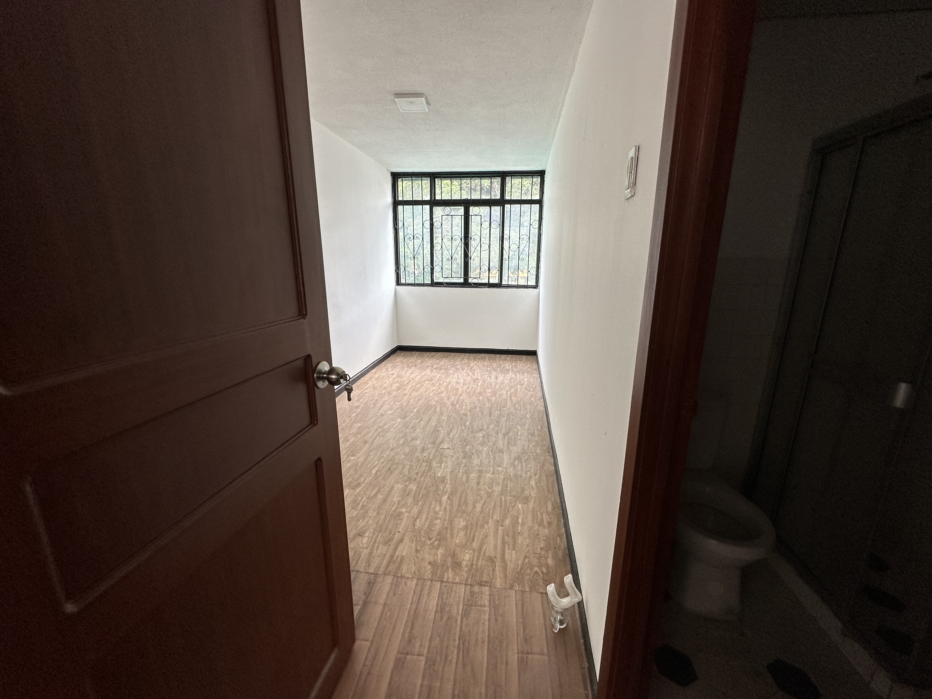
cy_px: 350
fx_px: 377
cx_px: 466
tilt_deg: -14.4
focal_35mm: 14
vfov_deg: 85.7
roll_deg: -0.2
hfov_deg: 102.1
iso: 100
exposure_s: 1/99
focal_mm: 2.22
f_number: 2.2
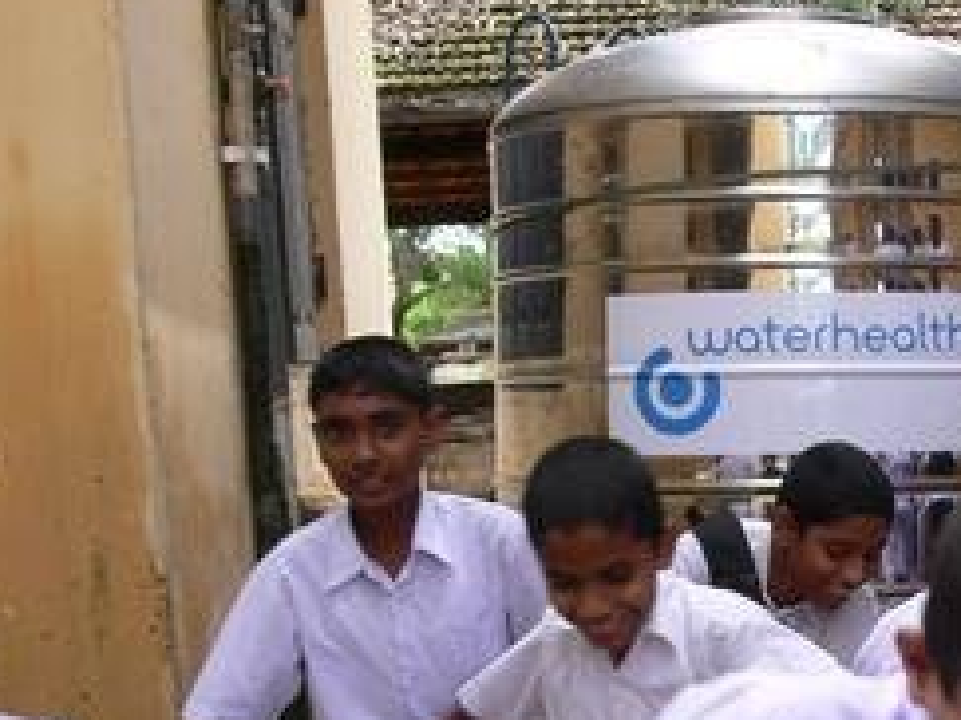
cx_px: 965
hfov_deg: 25.7
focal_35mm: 72
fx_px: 1998
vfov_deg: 20.1
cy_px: 627
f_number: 4
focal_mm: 7.4
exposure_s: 1/100
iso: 80
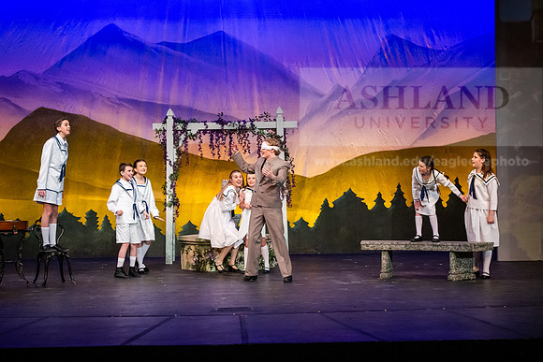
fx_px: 1358
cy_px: 181
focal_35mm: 90
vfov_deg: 15.2
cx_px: 272
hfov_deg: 22.6
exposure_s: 1/320
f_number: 3.2
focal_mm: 90
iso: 4000
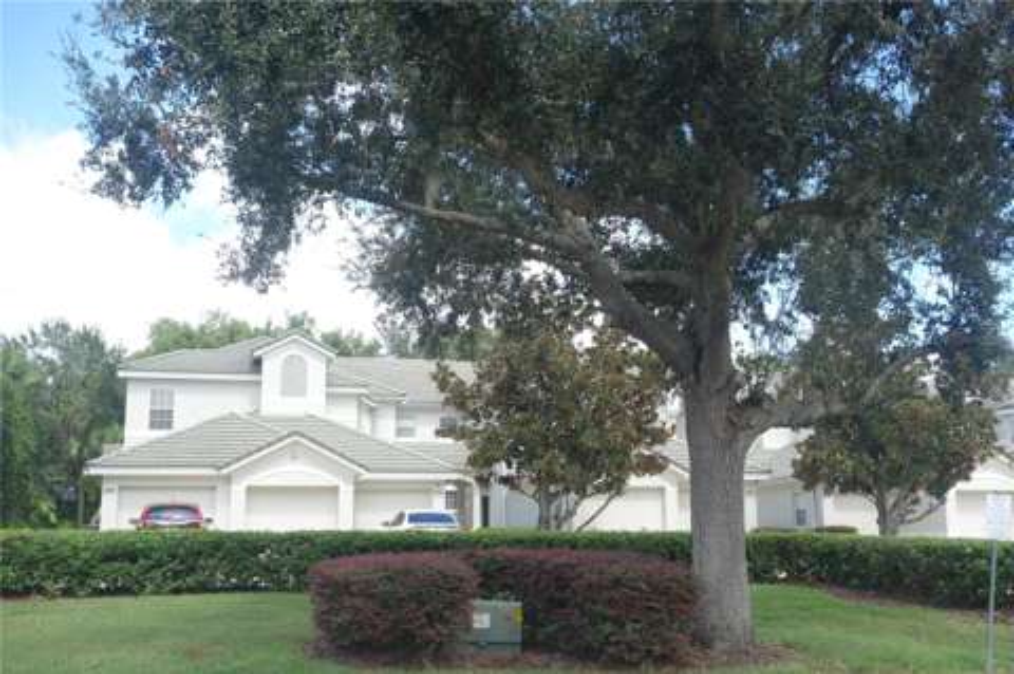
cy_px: 337
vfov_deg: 35.0
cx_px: 507
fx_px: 1069
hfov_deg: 50.7
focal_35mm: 38
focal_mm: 14.23
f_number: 5.6
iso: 125
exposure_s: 1/160
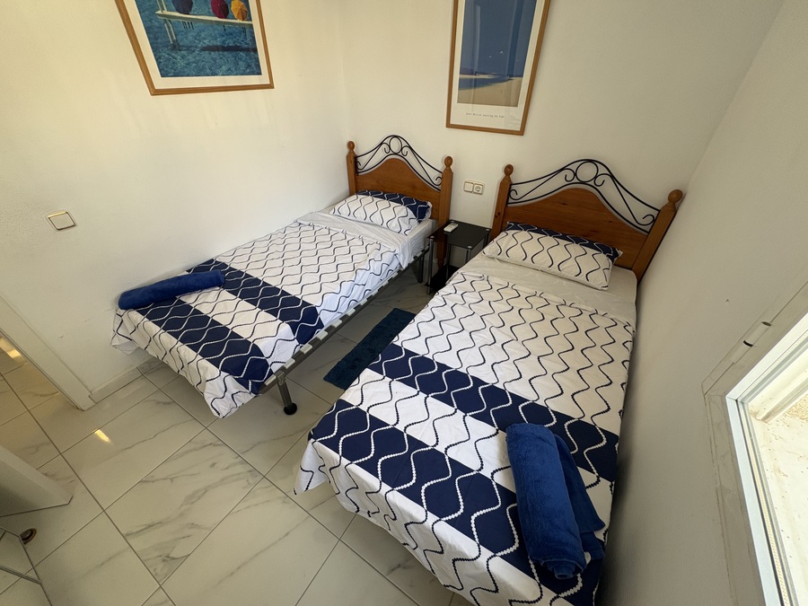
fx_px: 327
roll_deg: +1.3
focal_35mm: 14
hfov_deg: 102.1
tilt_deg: -35.7
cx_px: 404
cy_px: 303
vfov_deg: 85.7
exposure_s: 1/100
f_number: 2.2
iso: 160
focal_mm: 2.22
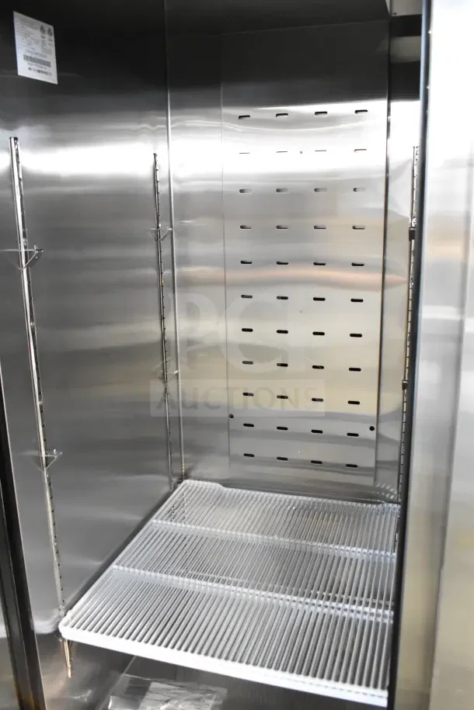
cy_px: 355
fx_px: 622
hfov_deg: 41.7
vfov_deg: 59.5
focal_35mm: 32
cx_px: 237
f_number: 5
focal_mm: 21
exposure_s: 1/100
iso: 6400
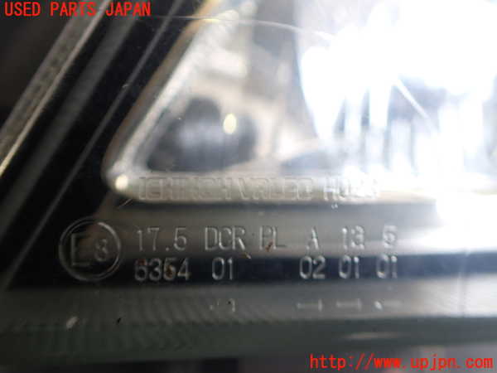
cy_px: 186
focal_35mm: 30
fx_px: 431
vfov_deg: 46.8
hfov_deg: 60.0
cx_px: 248
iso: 160
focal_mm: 5.4
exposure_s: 1/125
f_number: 2.3
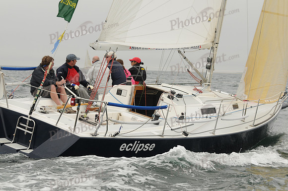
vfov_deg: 13.0
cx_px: 144
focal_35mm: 105
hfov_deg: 19.5
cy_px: 96
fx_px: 839
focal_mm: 70
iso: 200
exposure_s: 1/640
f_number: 5.6
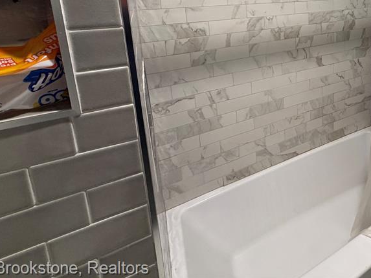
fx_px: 268
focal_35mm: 25
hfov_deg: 60.5
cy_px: 31
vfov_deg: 49.3
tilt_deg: -11.4
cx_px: 323
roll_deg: +1.1
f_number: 2.2
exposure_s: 1/60
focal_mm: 2.22
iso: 250
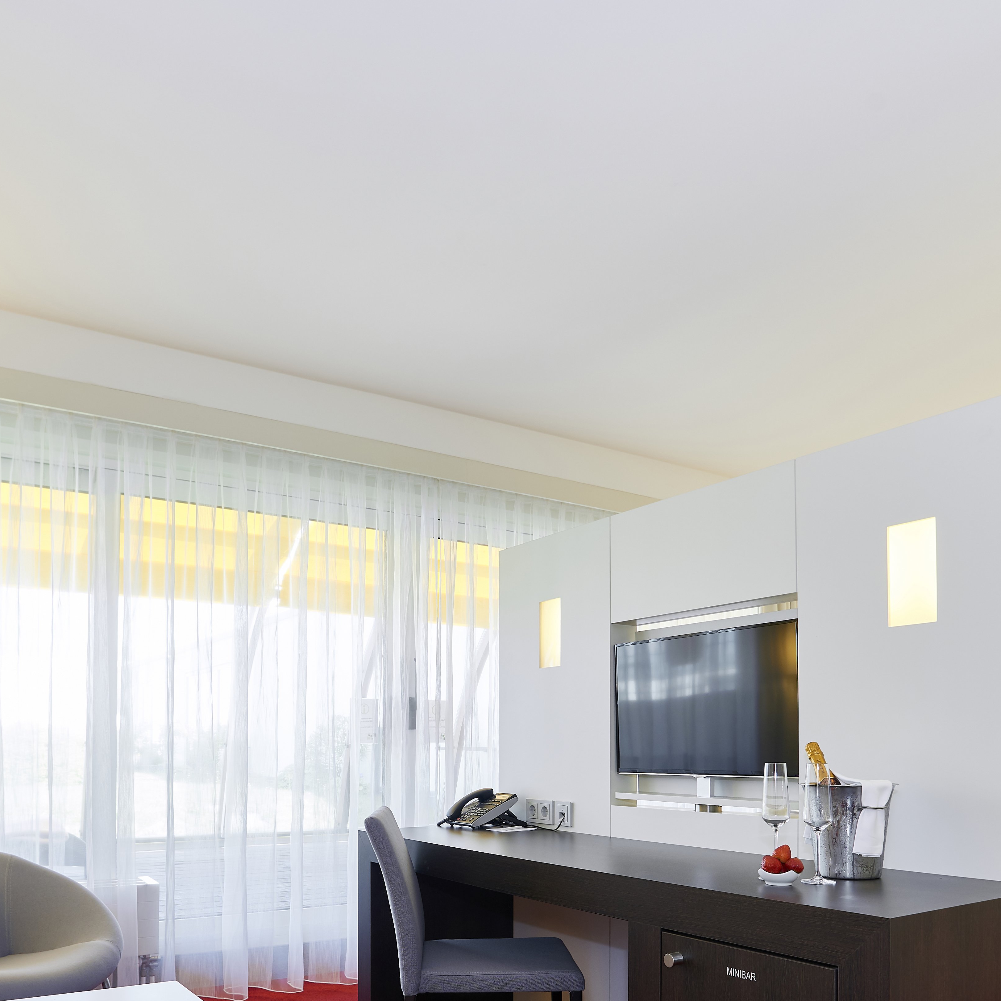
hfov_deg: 58.9
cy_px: 746
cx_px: 446
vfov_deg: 56.3
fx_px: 883
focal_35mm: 27
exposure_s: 1/6
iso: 64
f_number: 8
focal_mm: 14
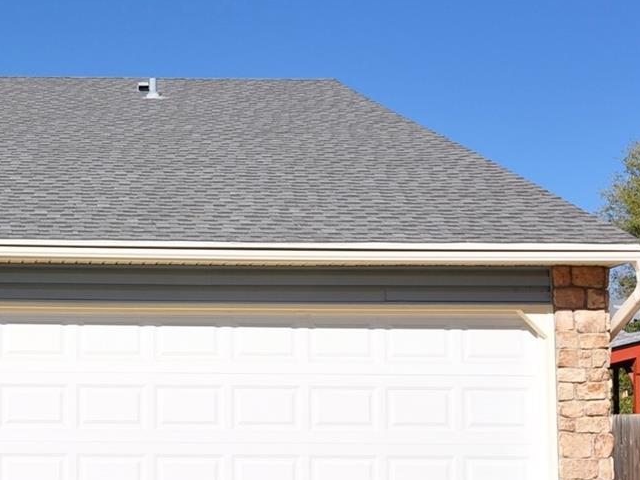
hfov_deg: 25.8
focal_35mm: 72
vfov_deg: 20.3
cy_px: 368
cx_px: 12
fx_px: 1331
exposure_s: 1/500
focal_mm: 20
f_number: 11
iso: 200
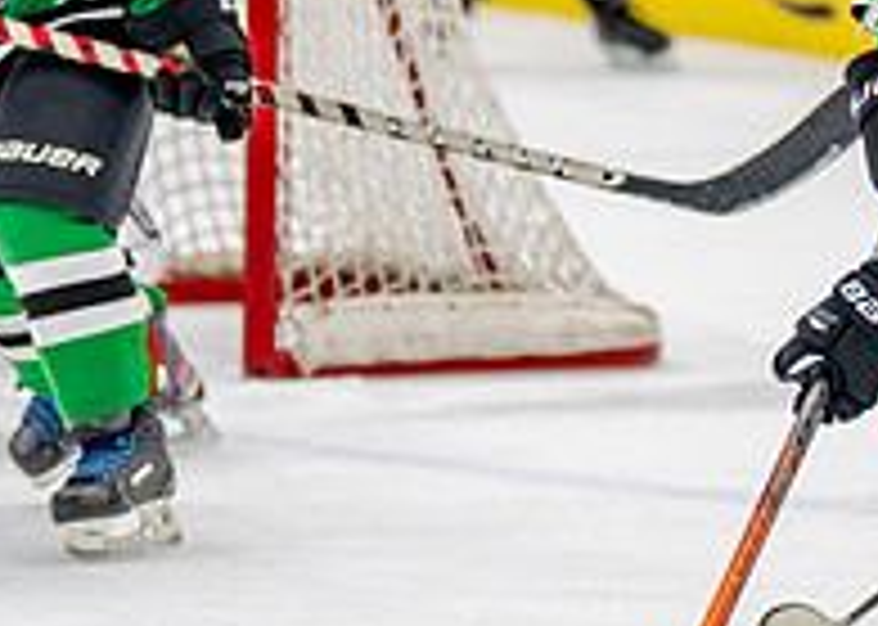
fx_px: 9444
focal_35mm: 379
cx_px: 1130
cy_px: -5
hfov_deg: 5.3
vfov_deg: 3.8
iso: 1000
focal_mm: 97
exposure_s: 1/1250
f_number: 2.8
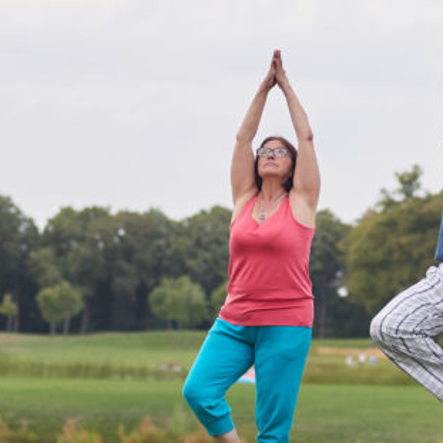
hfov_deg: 12.4
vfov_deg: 12.5
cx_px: 358
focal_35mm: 140
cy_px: 202
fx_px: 2027
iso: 500
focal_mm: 50
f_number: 2.5
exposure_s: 1/125
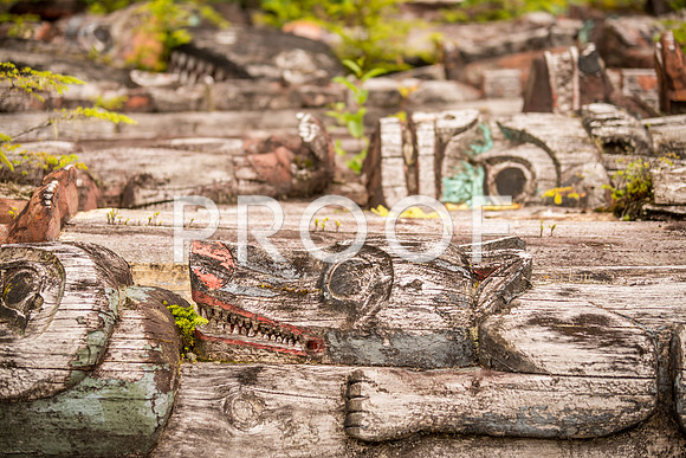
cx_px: 343
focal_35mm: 105
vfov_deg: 13.0
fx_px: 2001
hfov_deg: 19.5
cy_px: 229
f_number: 2.8
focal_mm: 105
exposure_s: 1/500
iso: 200
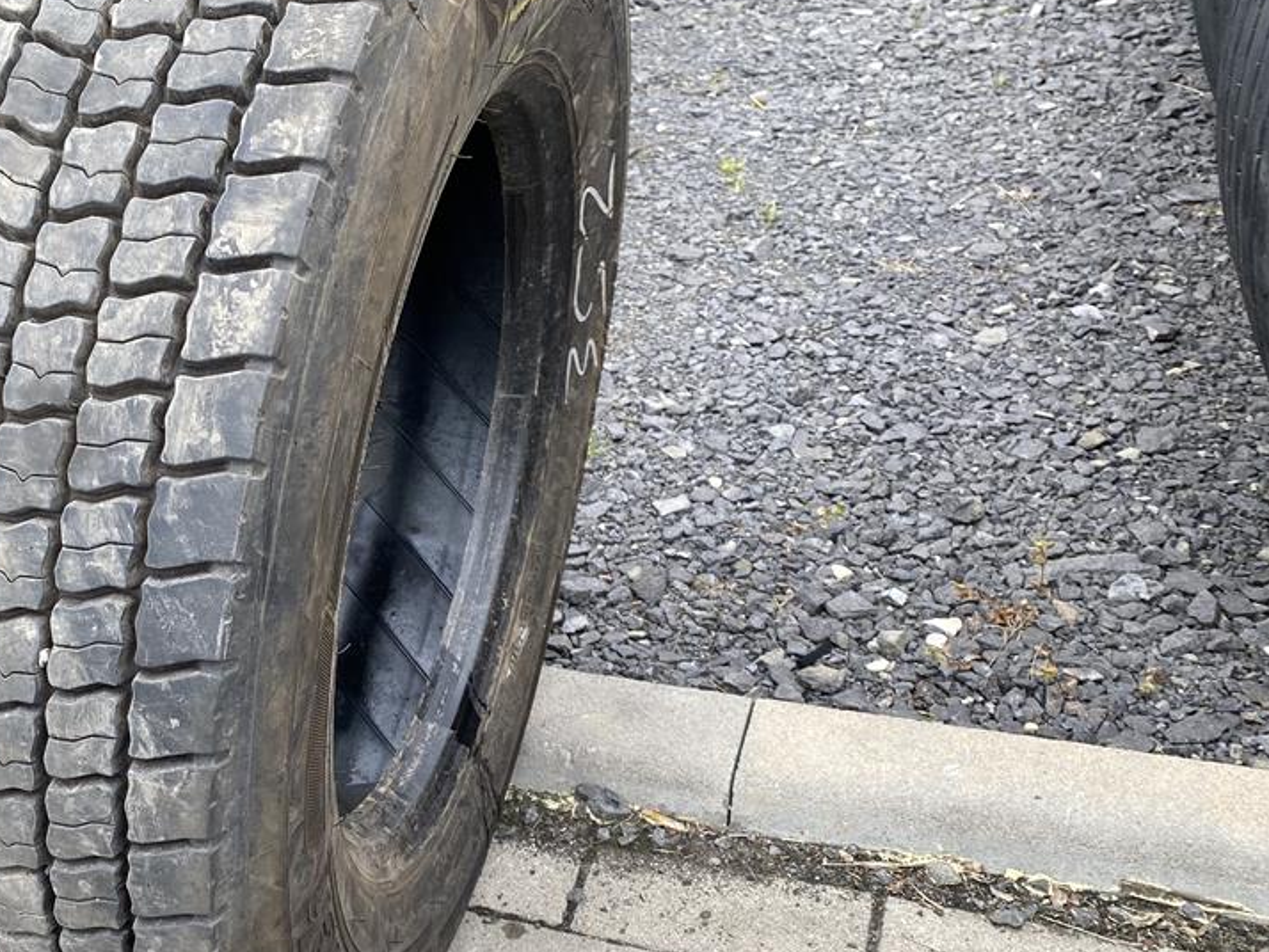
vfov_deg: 32.9
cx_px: 255
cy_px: 495
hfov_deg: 41.1
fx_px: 1614
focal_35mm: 44
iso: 32
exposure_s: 1/232
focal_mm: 4.25
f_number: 1.8
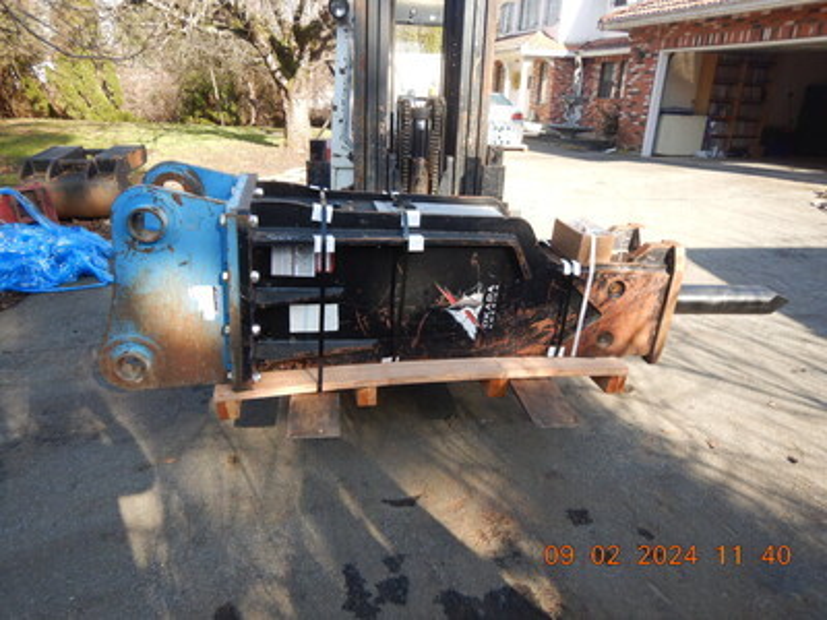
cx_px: 414
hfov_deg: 71.6
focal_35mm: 24
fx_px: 573
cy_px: 310
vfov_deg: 56.8
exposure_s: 1/320
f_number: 2.8
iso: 125
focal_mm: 4.3
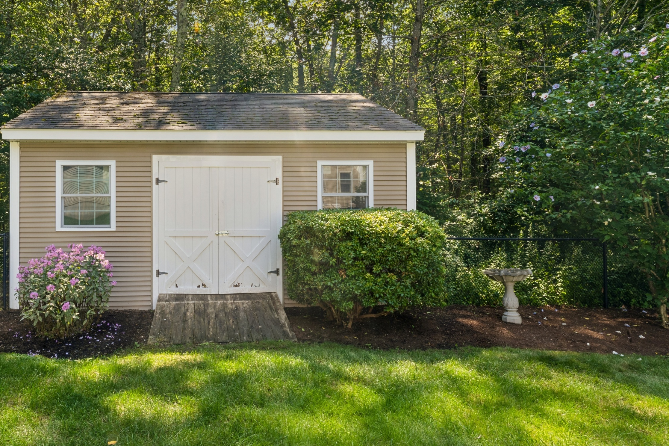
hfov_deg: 74.0
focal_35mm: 23
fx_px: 424
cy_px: 184
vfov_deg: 55.1
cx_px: 219
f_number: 22
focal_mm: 16.6
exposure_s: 1/5
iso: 100
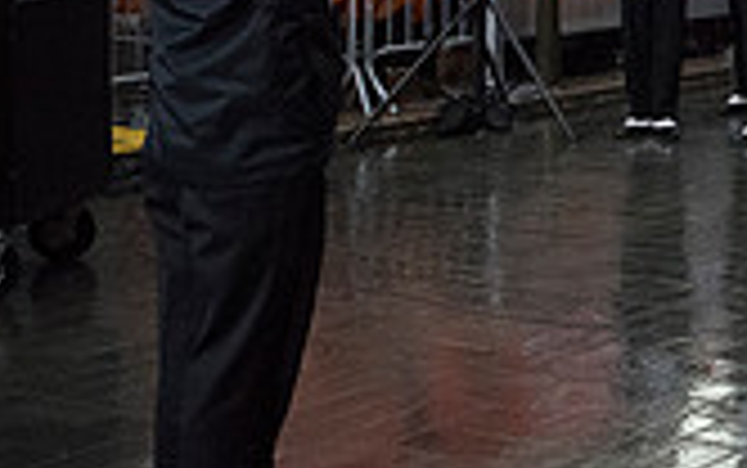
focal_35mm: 96
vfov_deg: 13.3
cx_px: 1192
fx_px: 1956
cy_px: -61
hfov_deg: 18.5
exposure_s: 1/4000
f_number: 2.8
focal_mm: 27
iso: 10000
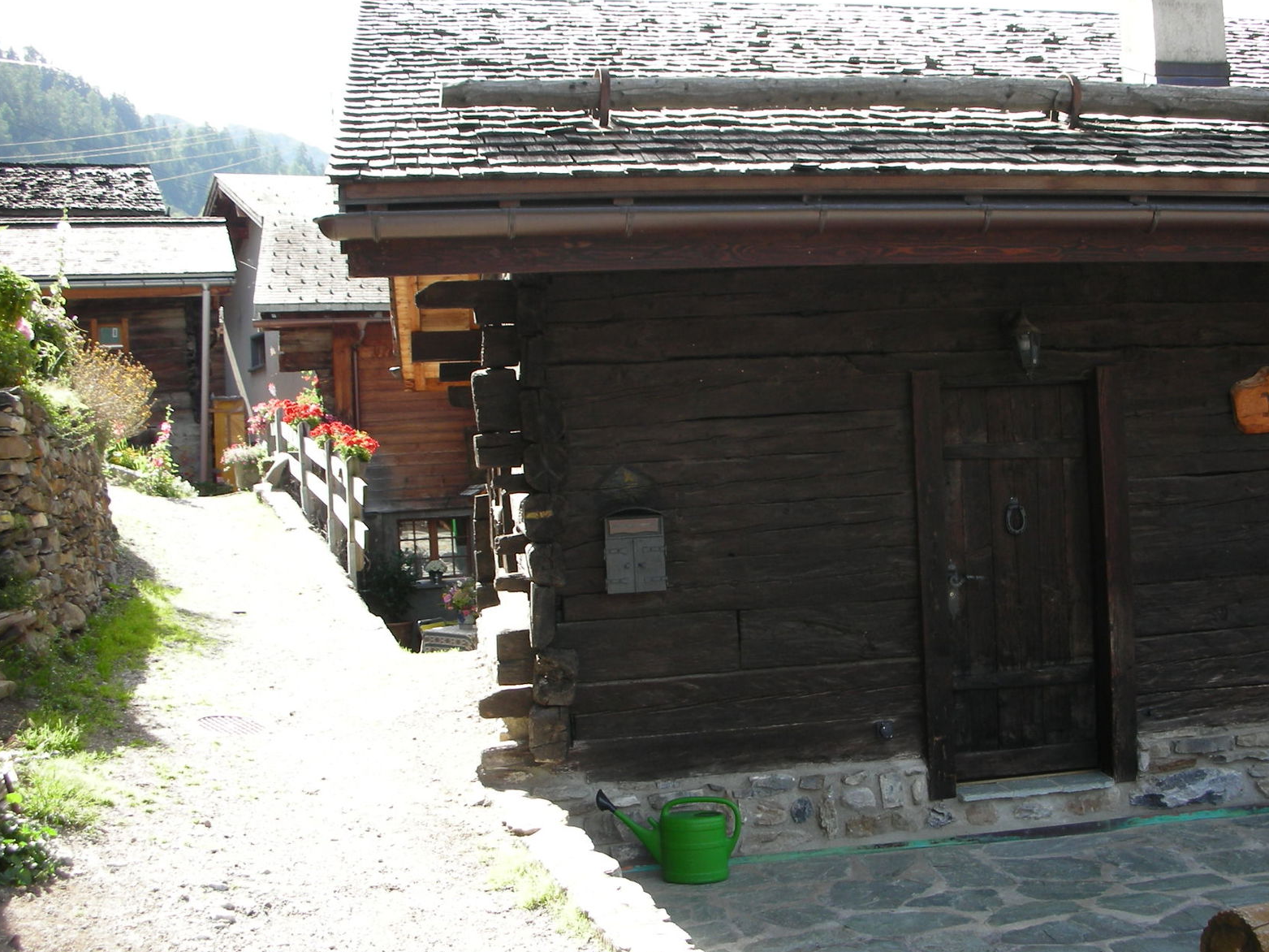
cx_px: 750
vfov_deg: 33.6
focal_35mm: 43
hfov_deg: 43.7
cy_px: 490
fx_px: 1576
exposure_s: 1/99.4
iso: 50
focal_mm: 5.8
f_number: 3
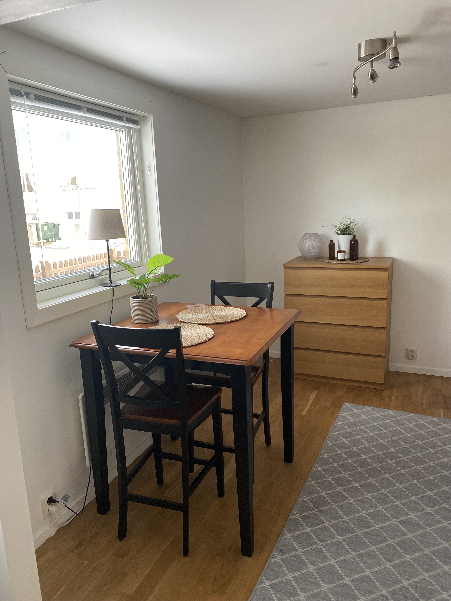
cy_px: 300
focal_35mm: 26
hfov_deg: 53.1
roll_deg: +0.7
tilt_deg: -11.9
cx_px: 226
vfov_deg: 67.3
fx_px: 452
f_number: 1.8
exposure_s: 1/60
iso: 160
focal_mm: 4.25
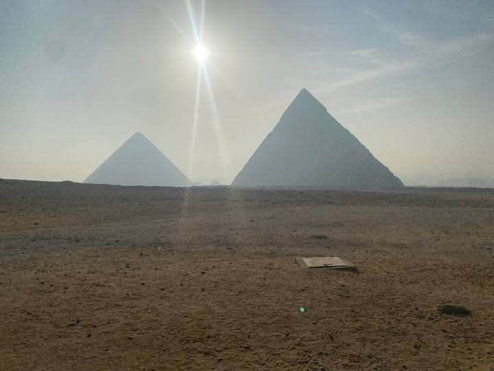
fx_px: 371
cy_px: 186
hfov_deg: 67.3
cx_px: 247
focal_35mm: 26
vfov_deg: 53.1
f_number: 1.8
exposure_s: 1/9615
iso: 32
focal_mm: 4.25
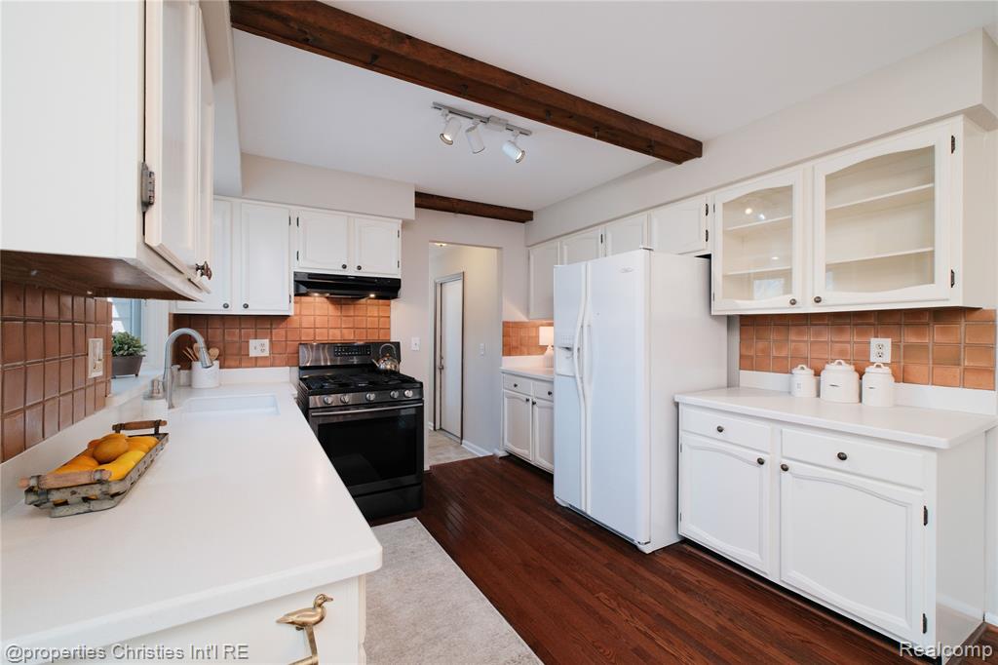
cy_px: 332
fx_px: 416
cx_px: 499
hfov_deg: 100.4
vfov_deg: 77.3
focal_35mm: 15
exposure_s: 1/125
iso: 800
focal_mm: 10
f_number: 6.4
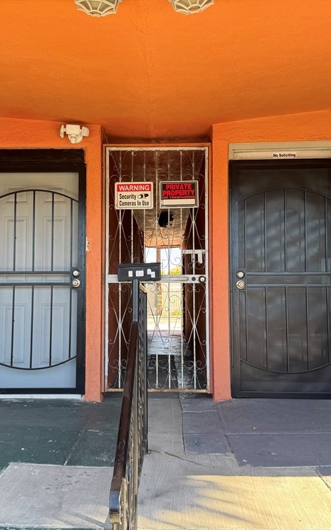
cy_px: 272
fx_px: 505
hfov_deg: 36.2
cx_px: 142
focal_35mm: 35
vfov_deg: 55.3
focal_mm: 6.76
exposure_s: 1/254
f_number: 1.78
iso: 80
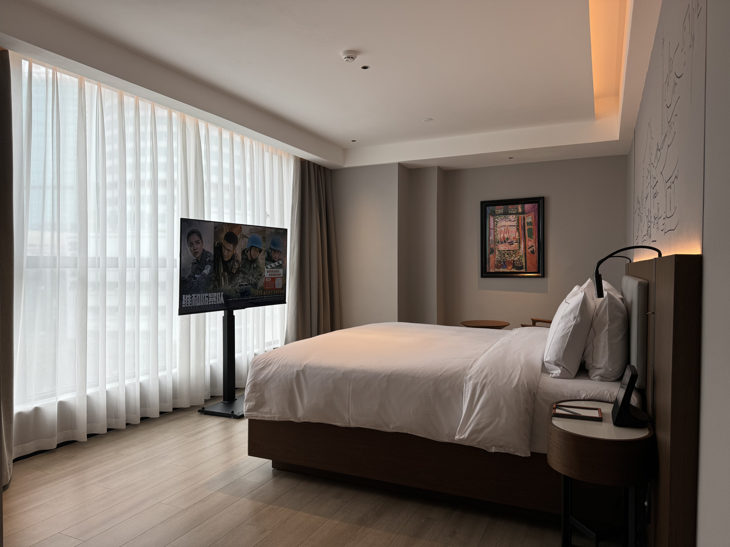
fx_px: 506
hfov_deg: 71.6
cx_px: 365
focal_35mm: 24
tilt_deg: -1.5
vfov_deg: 56.8
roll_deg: +0.2
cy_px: 274
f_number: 1.78
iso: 64
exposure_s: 1/266
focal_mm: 6.76
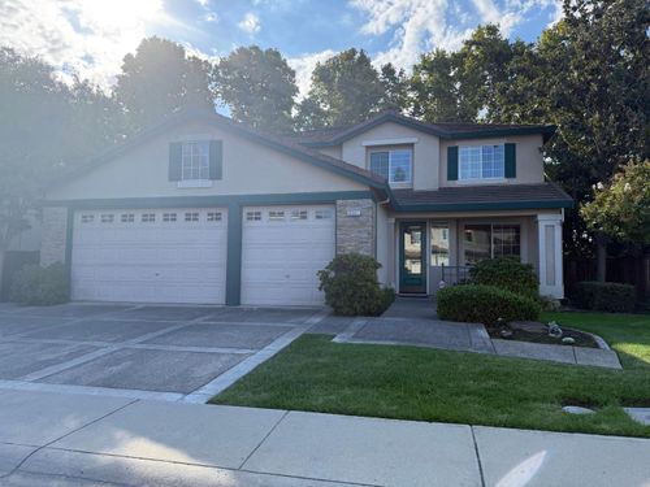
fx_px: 451
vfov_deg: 56.8
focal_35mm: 24
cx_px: 325
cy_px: 244
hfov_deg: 71.6
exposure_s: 1/2000
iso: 100
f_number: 1.78
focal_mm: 6.76
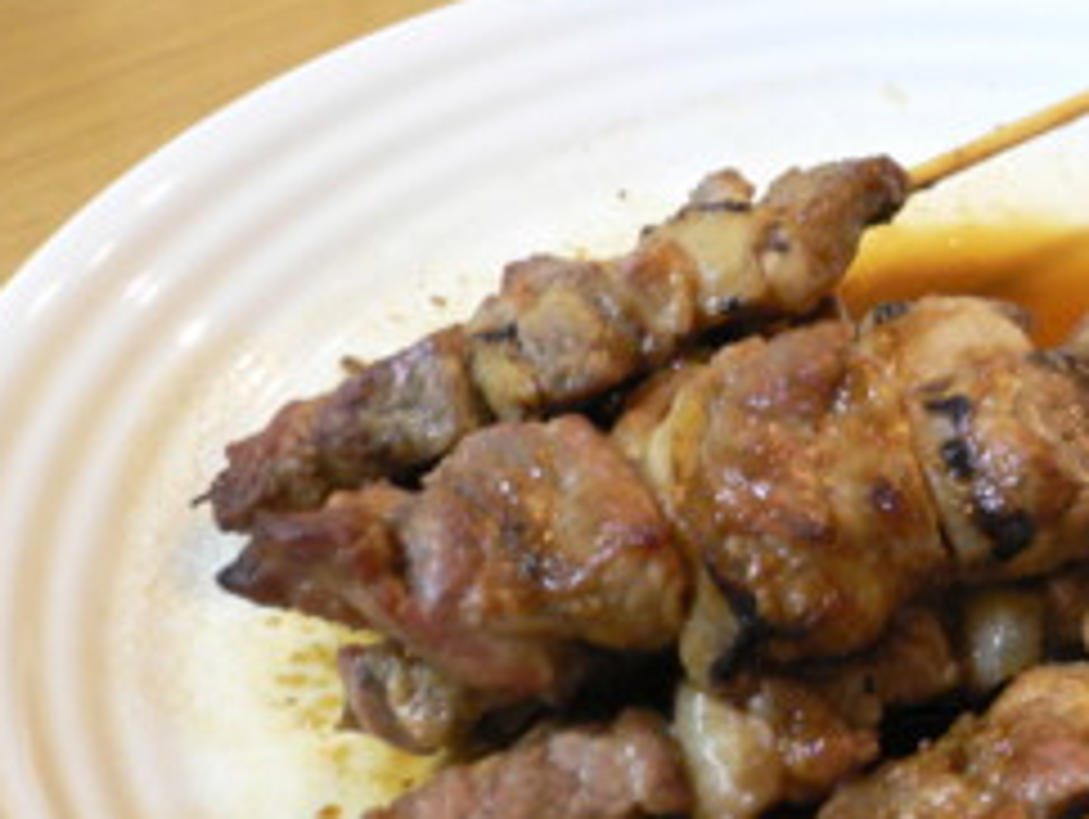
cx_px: 954
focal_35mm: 65
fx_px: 2047
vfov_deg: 22.3
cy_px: 662
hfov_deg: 28.8
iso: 200
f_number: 2.8
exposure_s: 1/10
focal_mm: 5.8
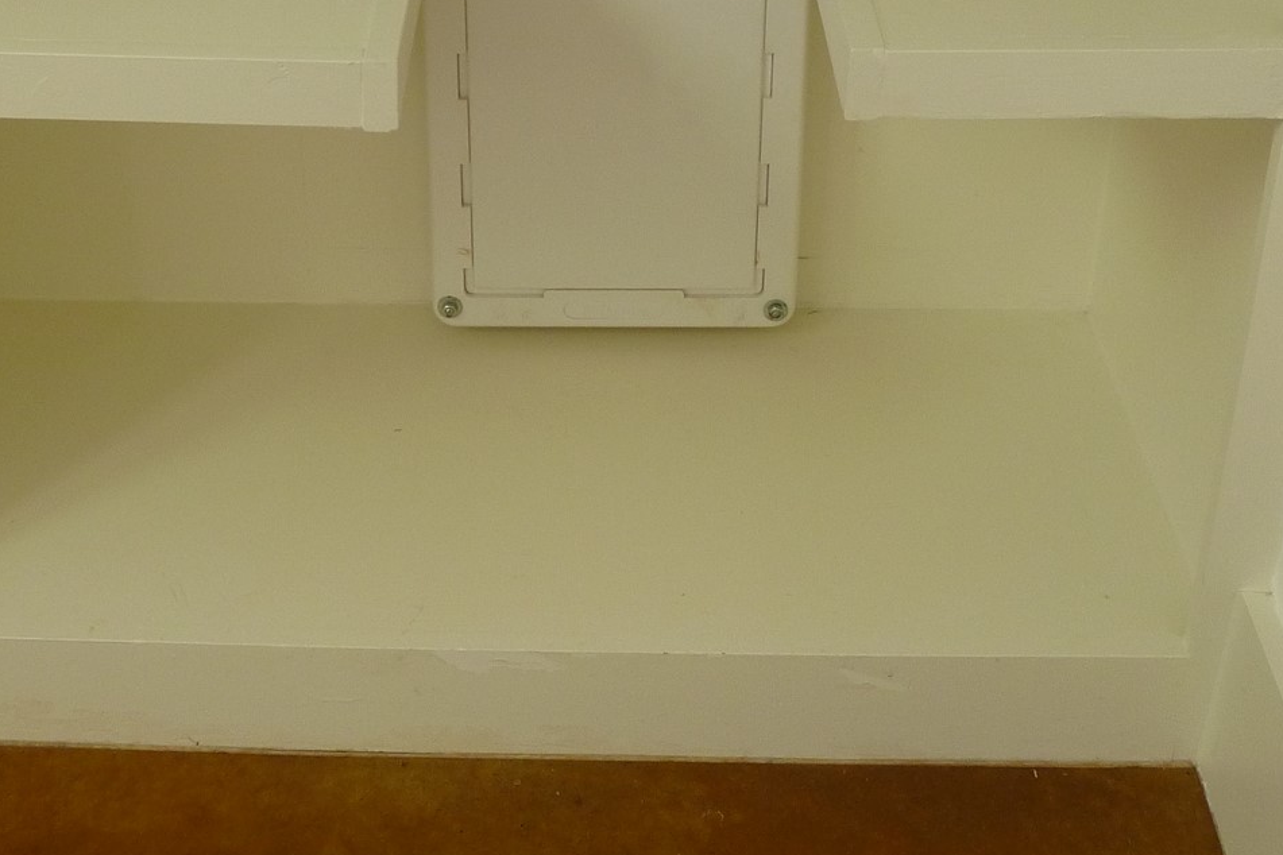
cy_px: 55
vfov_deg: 23.4
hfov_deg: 35.5
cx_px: 488
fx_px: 1996
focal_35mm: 56
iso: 100
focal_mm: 4.5
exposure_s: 1/80
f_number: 3.1
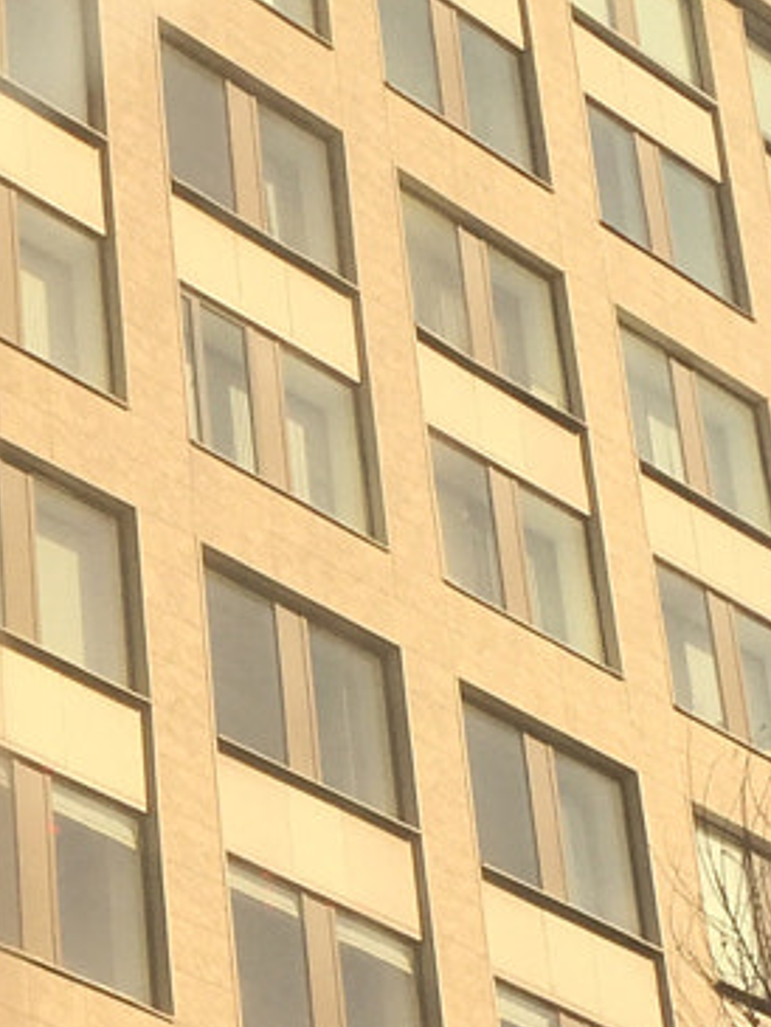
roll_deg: +0.5
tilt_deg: +29.0
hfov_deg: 11.3
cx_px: -318
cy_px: 1002
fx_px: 3769
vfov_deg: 15.3
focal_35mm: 127
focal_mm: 4.15
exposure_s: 1/1068
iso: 32
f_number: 2.2
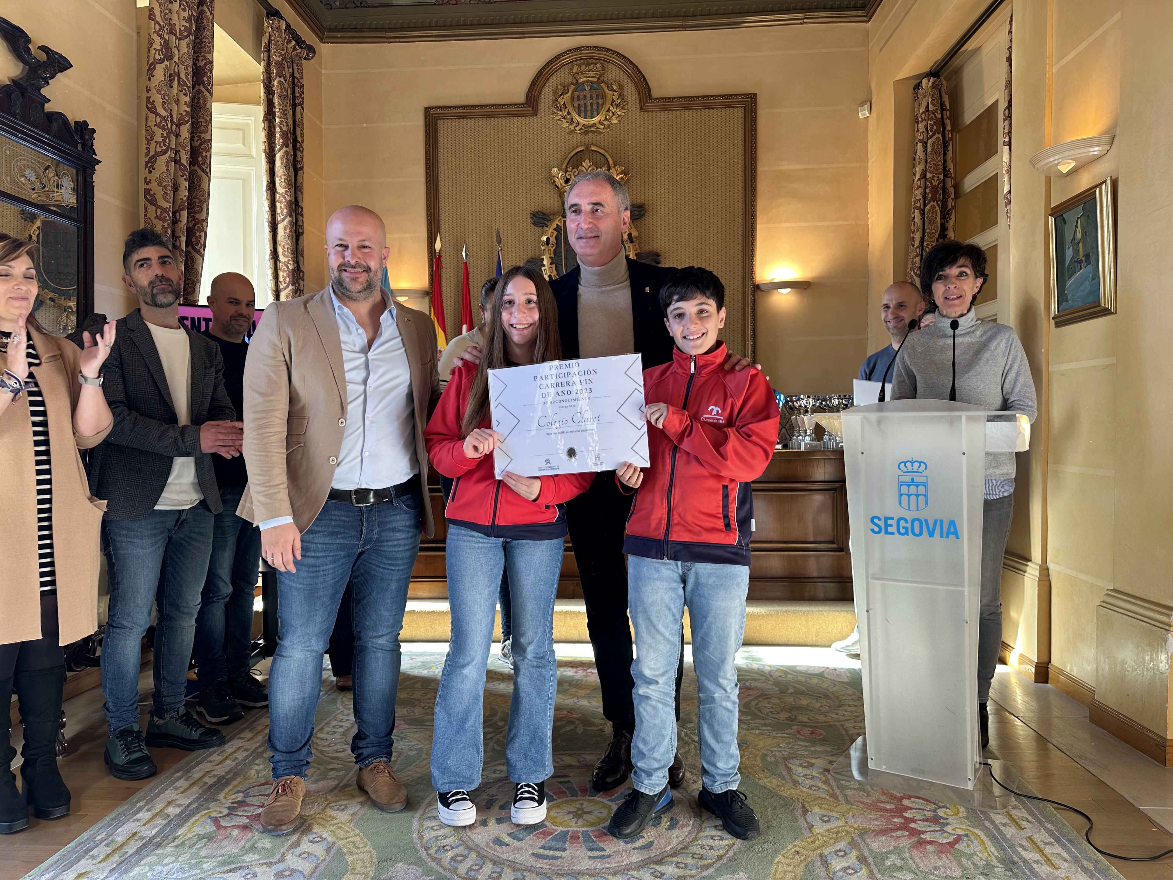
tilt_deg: -1.1
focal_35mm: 24
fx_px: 813
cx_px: 586
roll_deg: +0.4
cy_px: 440
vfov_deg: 56.8
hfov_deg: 71.6
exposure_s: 1/100
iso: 80
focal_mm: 6.86
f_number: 1.78
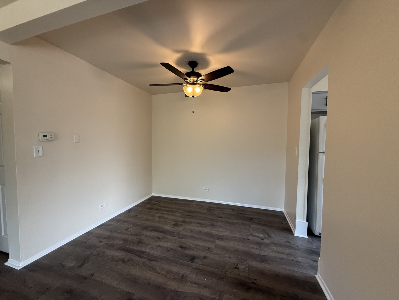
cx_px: 200
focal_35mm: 14
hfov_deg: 102.1
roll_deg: -0.5
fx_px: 161
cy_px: 150
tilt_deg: -2.8
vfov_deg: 85.7
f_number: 2.2
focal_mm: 2.22
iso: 250
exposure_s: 1/120
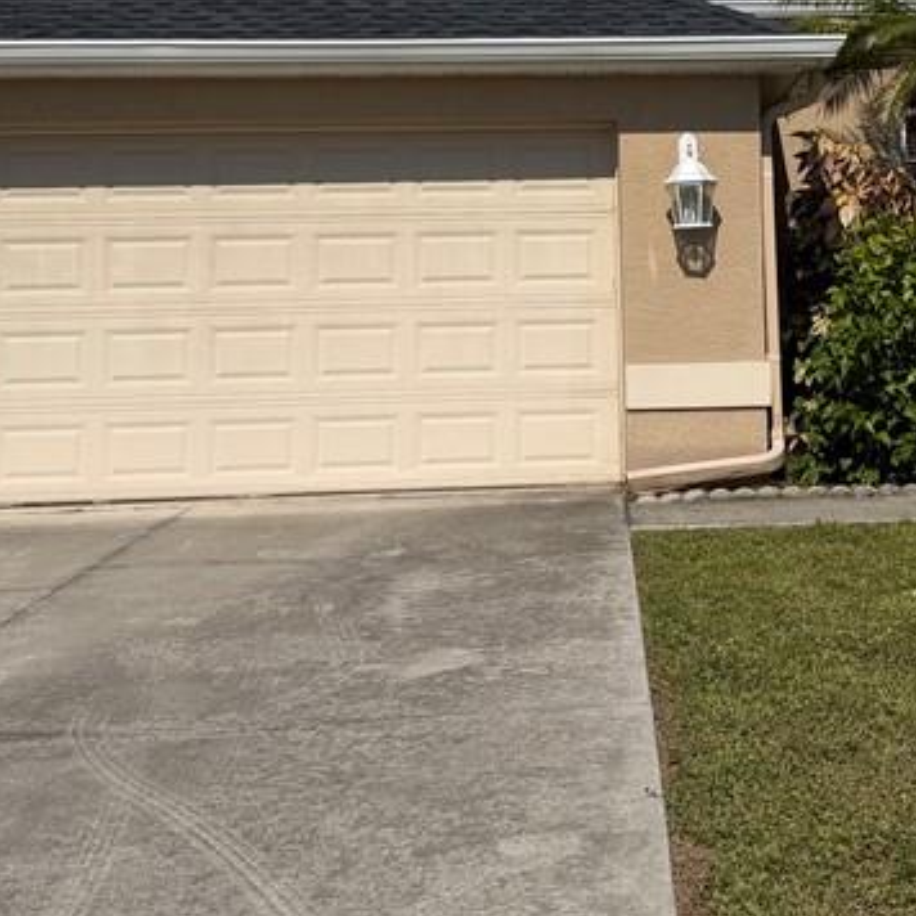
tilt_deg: +1.9
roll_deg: +0.0
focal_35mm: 61
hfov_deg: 27.6
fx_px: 1826
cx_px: 731
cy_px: 185
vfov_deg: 27.6
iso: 80
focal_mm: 6.76
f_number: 1.78
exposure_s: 1/11905
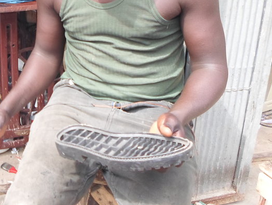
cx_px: 12
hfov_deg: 35.8
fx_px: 385
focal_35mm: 49
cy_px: 27
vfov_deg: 28.7
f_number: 2.5
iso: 80
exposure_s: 1/180
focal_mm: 4.5
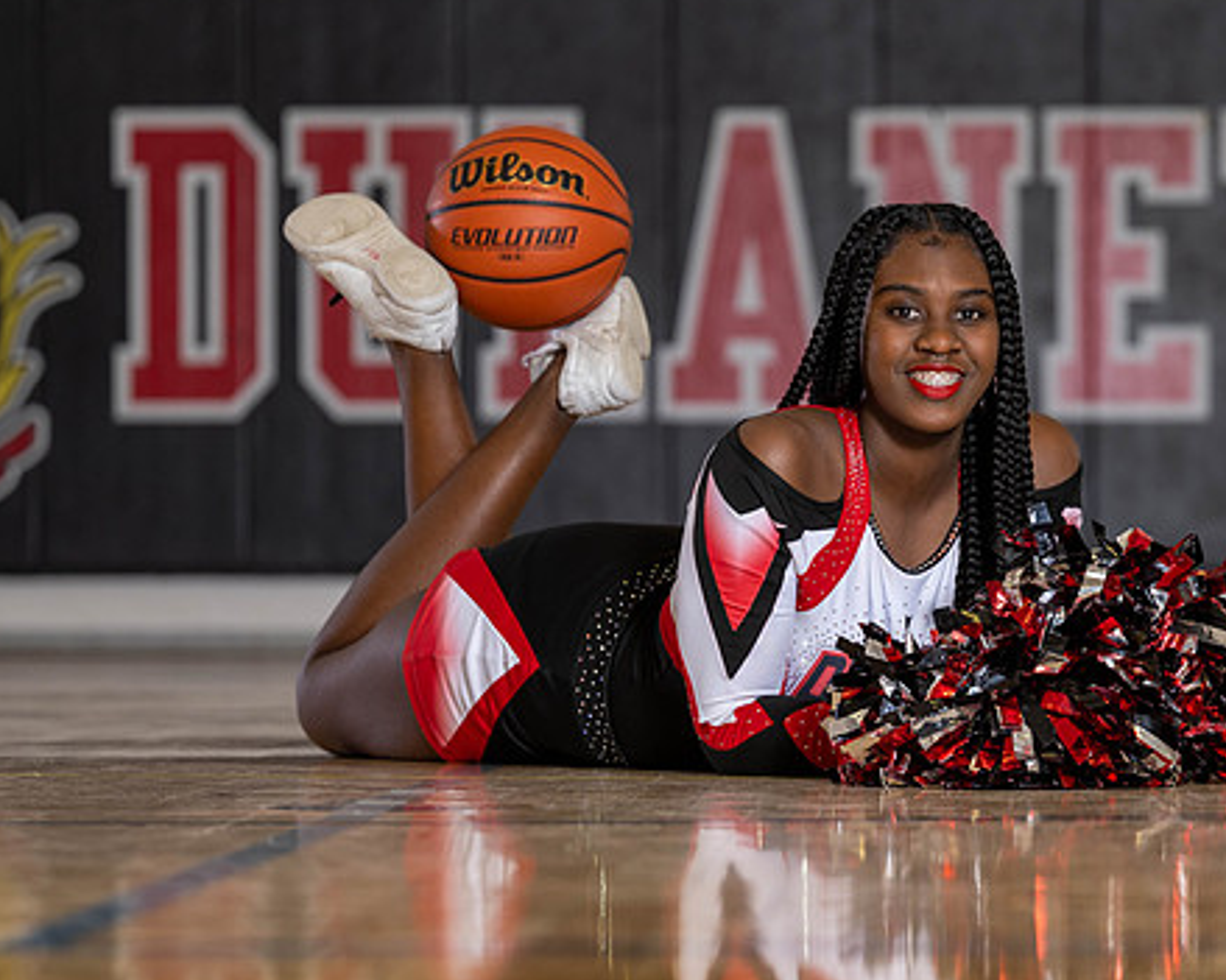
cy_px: 518
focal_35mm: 167
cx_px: 859
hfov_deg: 11.5
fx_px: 6058
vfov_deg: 9.3
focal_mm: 84
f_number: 2.8
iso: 160
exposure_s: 1/200
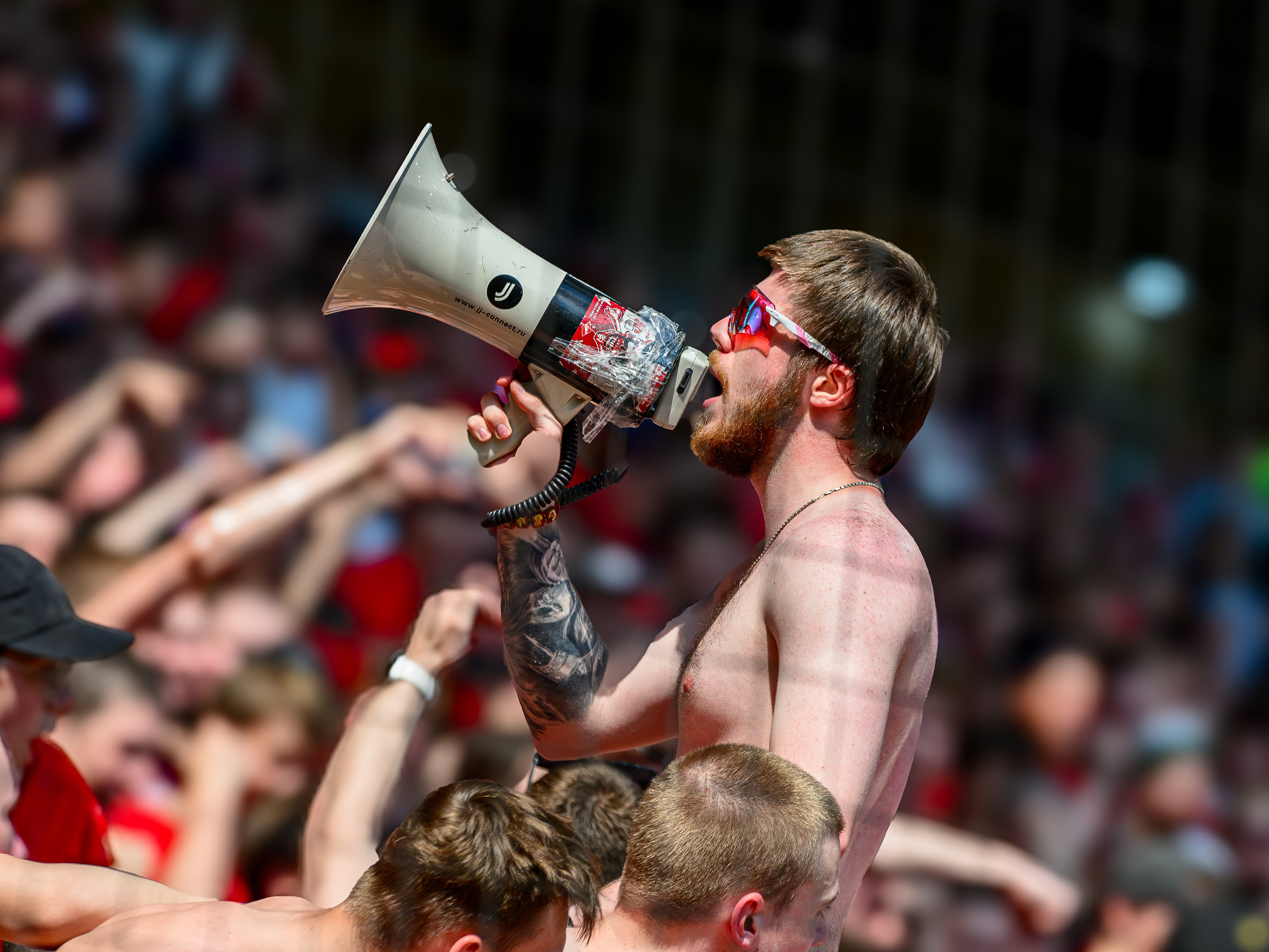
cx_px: 793
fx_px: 10754
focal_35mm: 293
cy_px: 317
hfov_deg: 6.8
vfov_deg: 5.1
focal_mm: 185
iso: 800
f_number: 5
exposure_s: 1/3200
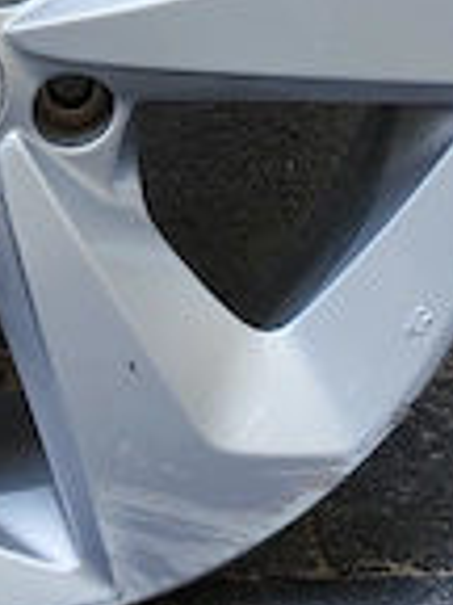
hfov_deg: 10.2
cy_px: -80
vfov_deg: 13.4
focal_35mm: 144
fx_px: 2513
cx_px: -63
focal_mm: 6.12
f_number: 1.9
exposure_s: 1/100
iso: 125
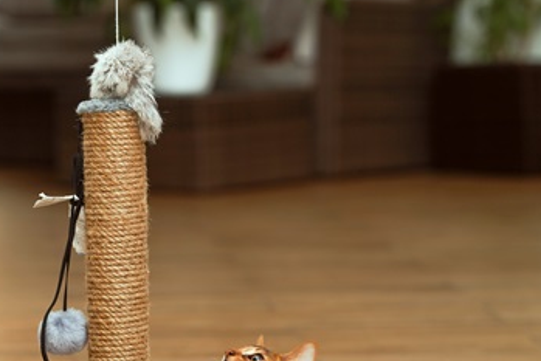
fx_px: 2195
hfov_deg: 14.0
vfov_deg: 9.4
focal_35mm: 146
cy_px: 240
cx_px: 171
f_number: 2.8
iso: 200
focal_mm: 85
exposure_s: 1/80
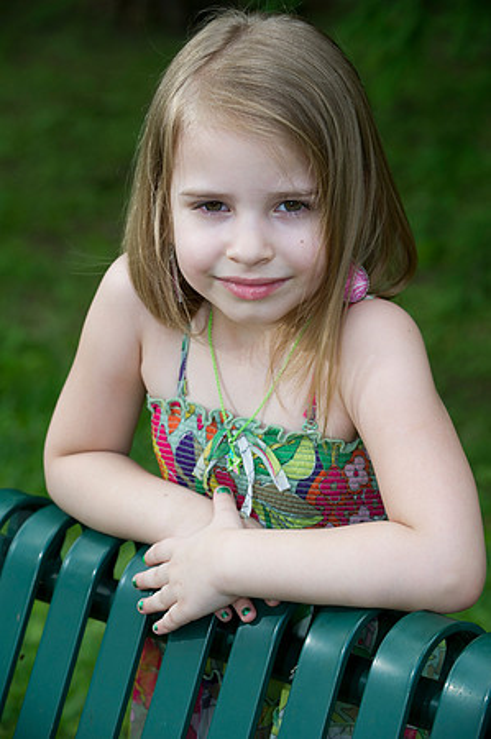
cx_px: 246
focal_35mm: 116
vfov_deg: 17.7
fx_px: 2378
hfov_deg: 11.8
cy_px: 370
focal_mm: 116
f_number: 5.6
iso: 200
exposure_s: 1/160
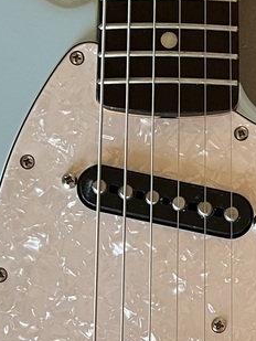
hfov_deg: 14.7
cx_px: 146
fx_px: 995
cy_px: 435
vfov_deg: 18.2
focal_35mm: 101
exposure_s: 1/60
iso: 160
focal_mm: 5.1
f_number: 1.6
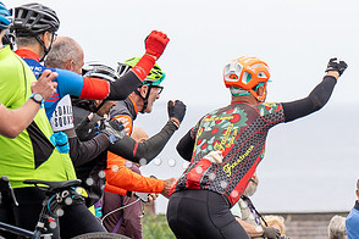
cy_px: 162
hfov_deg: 4.3
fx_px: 4707
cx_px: 647
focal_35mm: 472
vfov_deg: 2.9
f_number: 3.5
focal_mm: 128
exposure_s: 1/1000
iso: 320
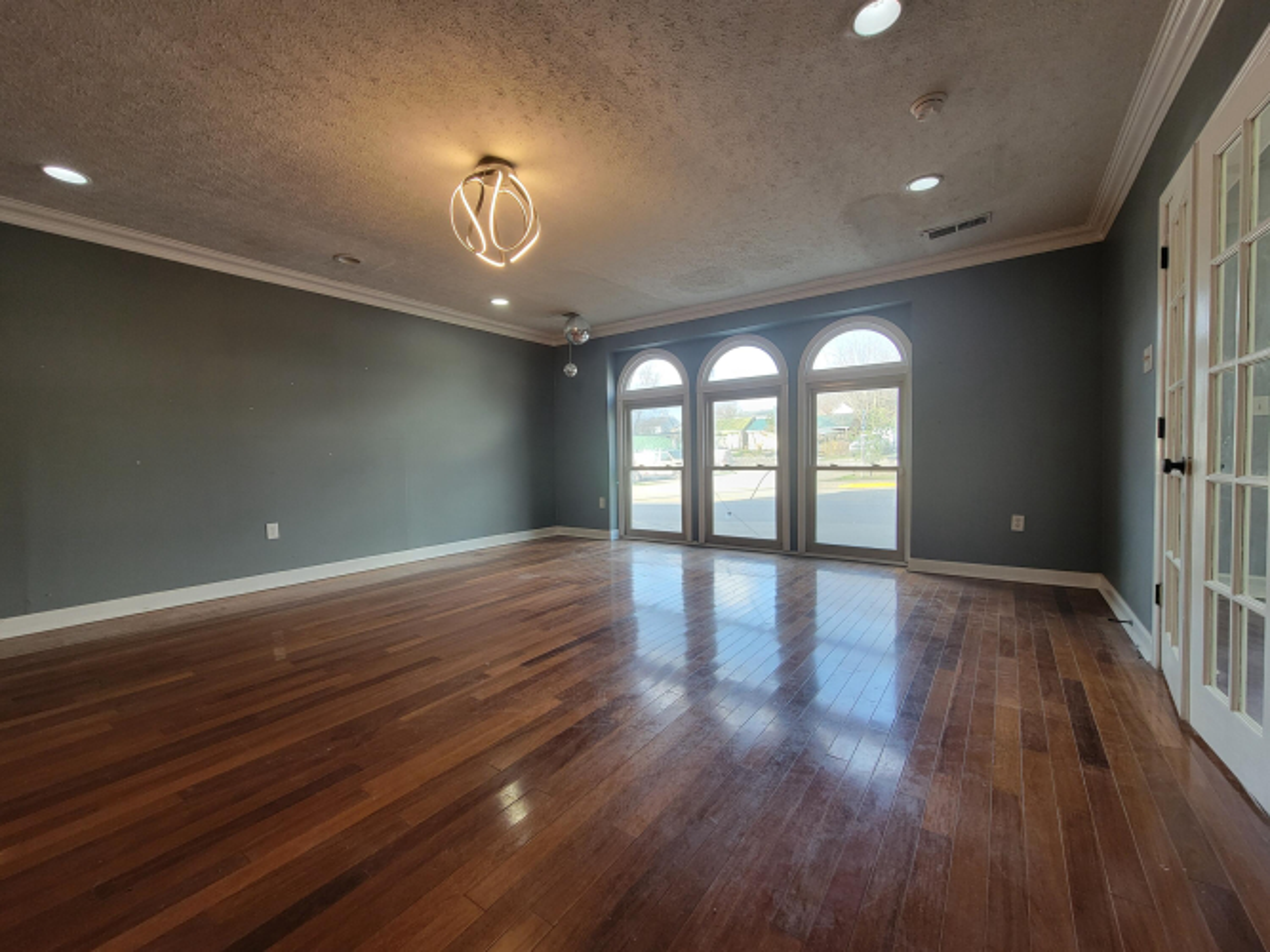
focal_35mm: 13
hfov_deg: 106.2
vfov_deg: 89.9
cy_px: 476
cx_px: 635
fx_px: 477
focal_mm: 2.2
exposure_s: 1/60
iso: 100
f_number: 2.2
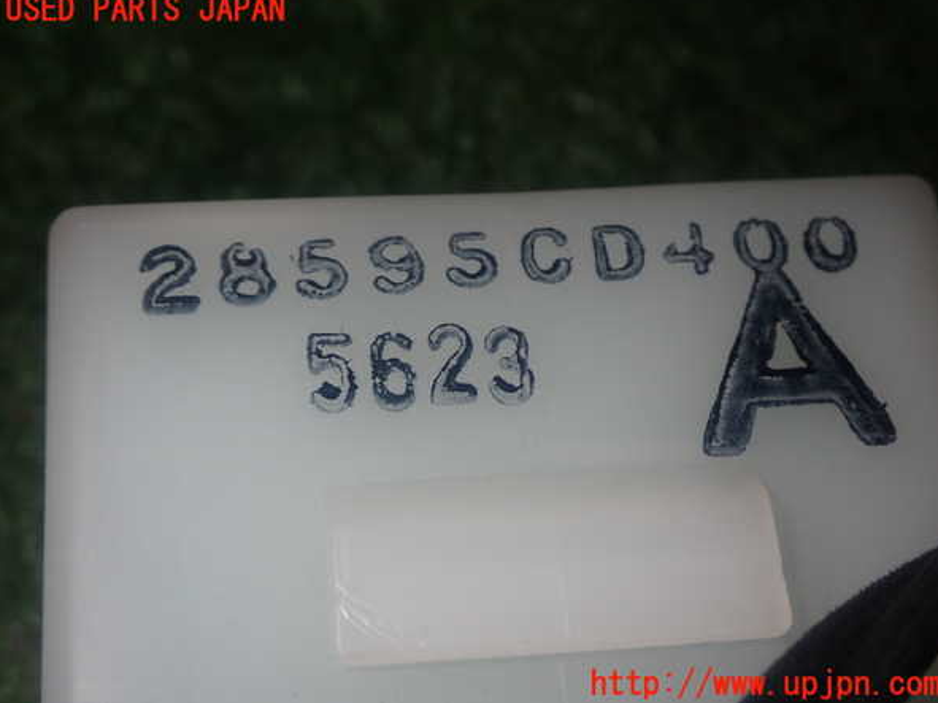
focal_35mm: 68
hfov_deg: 28.6
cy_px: 348
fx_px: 1842
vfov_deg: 21.6
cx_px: 473
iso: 200
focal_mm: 11.88
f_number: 11
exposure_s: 1/60
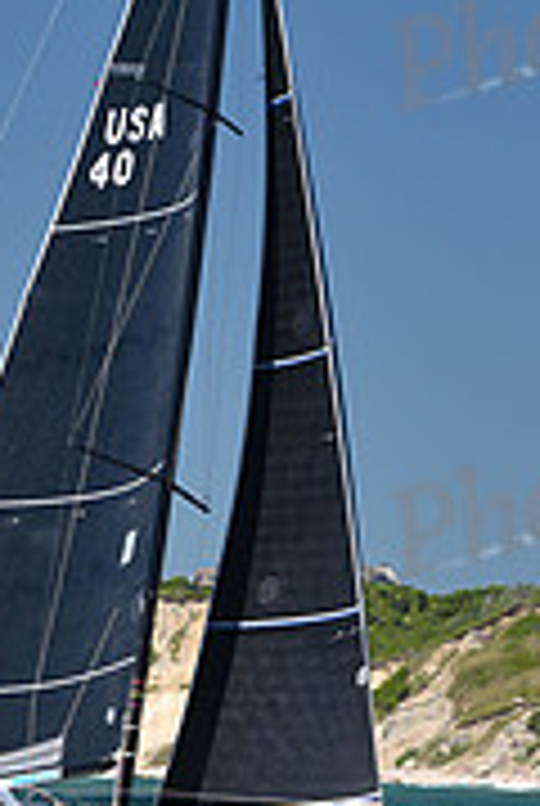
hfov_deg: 4.1
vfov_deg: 6.0
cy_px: 293
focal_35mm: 340
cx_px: 160
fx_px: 7620
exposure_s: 1/800
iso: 250
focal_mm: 105
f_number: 4.5
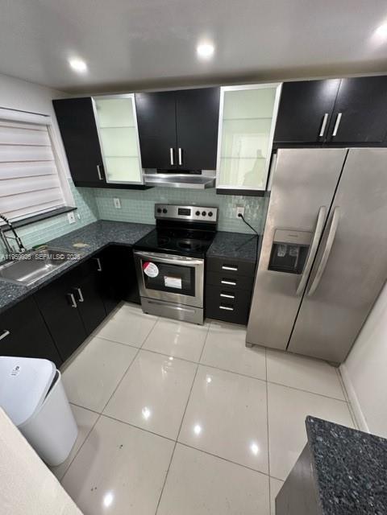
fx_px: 209
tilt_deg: -27.6
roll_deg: -0.3
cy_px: 258
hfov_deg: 85.7
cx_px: 194
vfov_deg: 102.1
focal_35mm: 14
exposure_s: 1/60
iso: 200
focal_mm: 2.22
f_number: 2.2
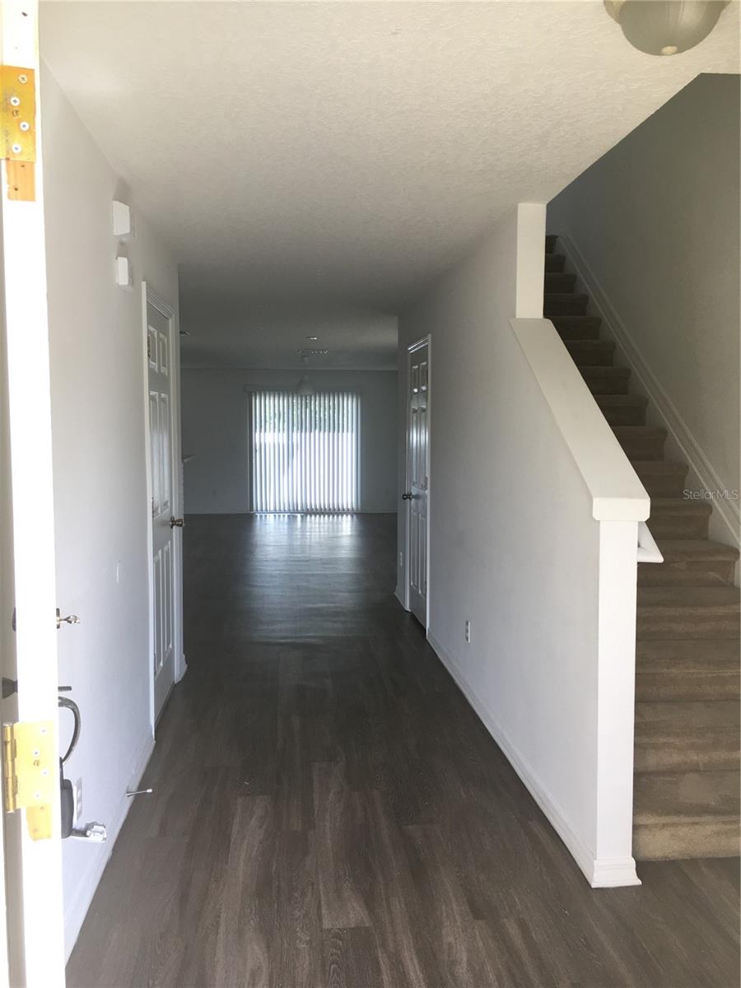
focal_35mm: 29
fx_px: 828
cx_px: 370
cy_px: 494
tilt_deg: -3.5
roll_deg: -1.3
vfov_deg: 61.7
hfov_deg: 48.2
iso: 32
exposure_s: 1/120
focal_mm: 4.15
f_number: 2.2
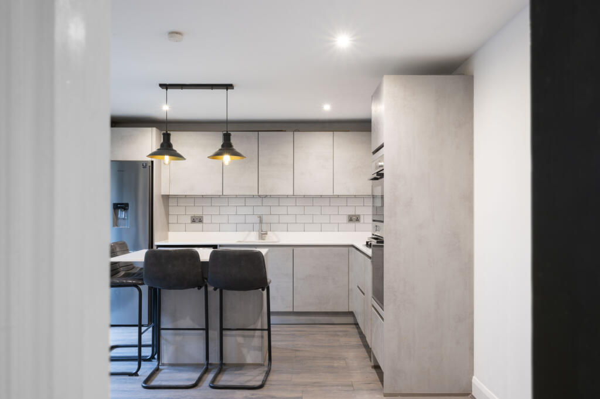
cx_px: 300
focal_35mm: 30
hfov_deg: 62.0
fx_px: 500
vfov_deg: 43.5
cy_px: 200
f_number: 16
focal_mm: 30
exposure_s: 2.5
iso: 200
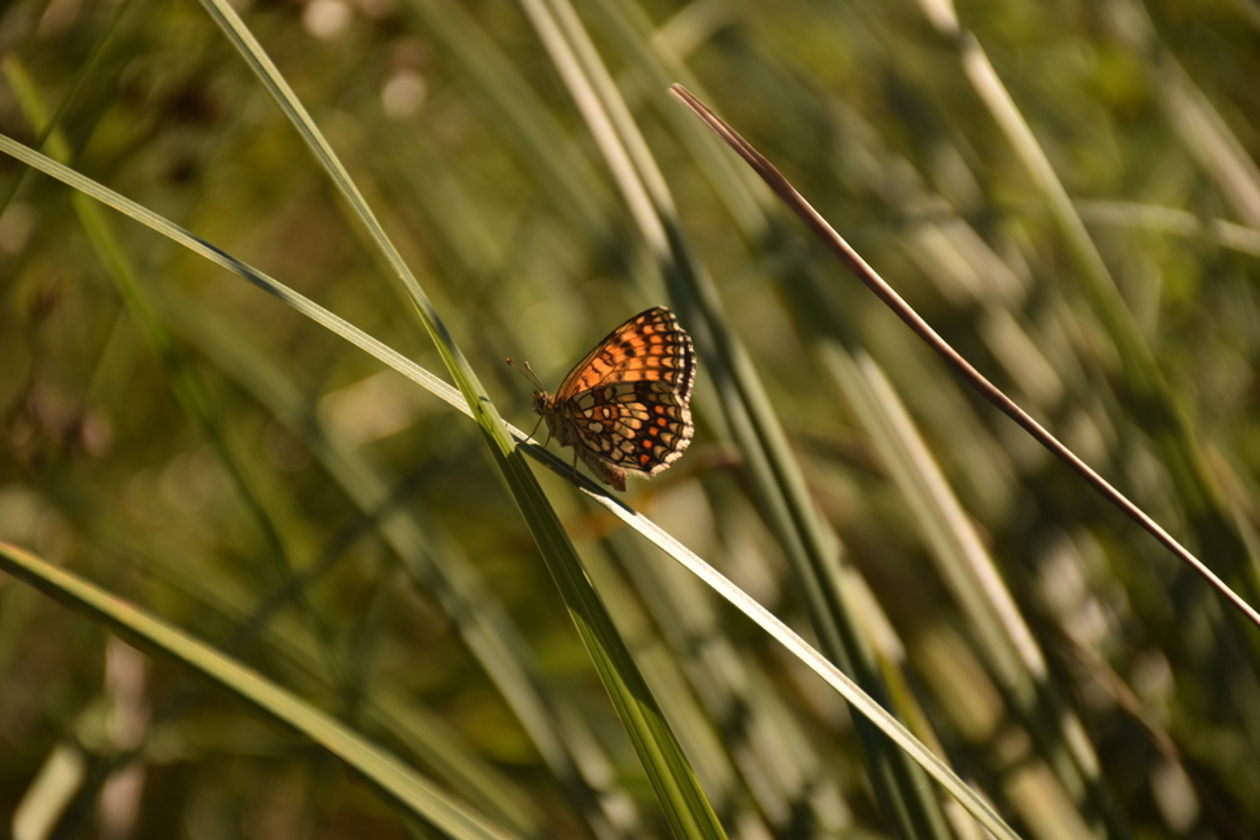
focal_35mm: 210
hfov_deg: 9.8
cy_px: 420
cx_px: 630
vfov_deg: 6.5
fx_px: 7349
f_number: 5.6
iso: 320
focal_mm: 140
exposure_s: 1/1600
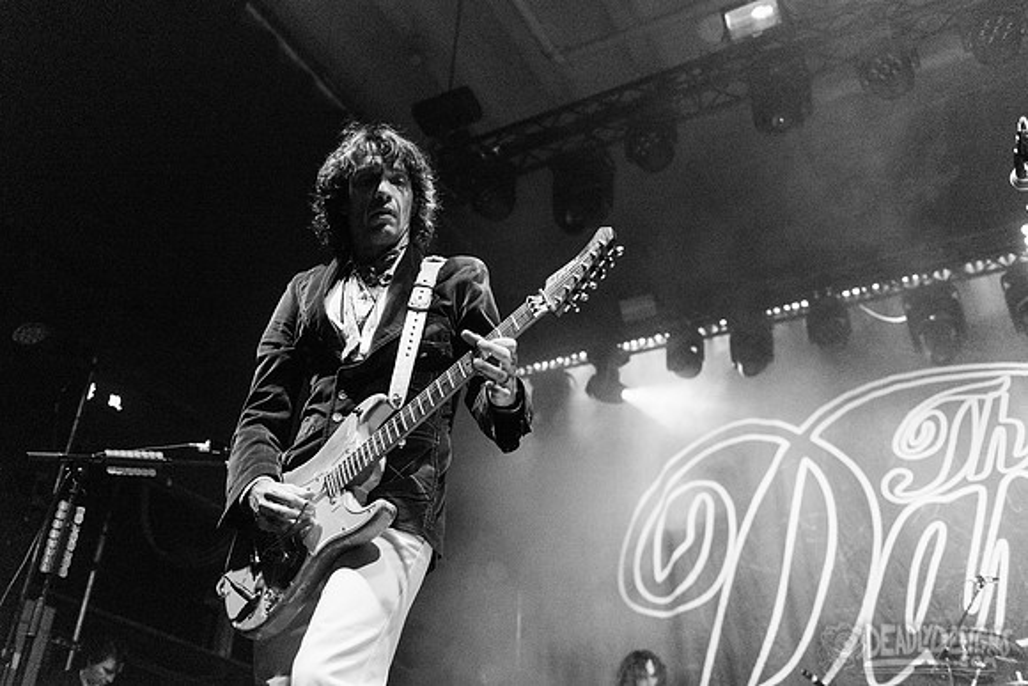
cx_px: 514
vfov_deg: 37.9
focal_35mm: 35
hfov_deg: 54.4
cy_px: 343
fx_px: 1000
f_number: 3.2
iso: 2500
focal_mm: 35
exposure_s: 1/250
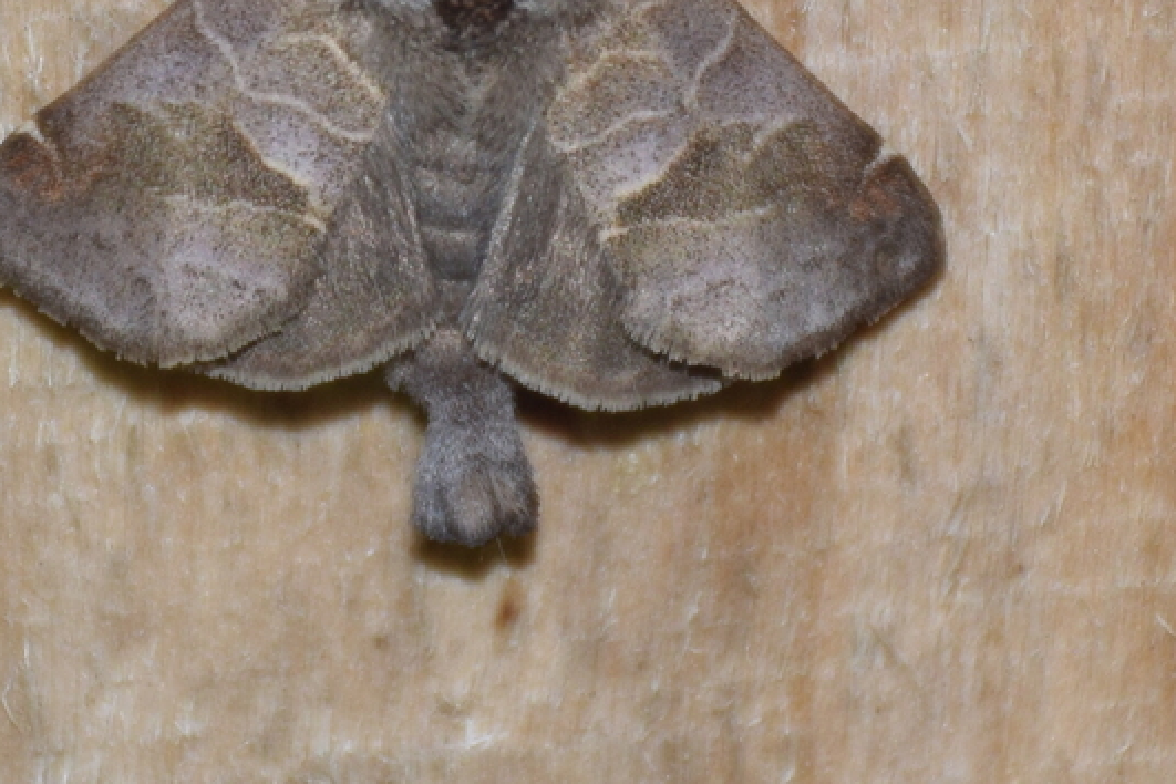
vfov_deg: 3.6
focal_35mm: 380
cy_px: 146
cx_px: 468
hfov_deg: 5.4
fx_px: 12412
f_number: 7.1
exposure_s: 1/60
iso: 320
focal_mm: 140
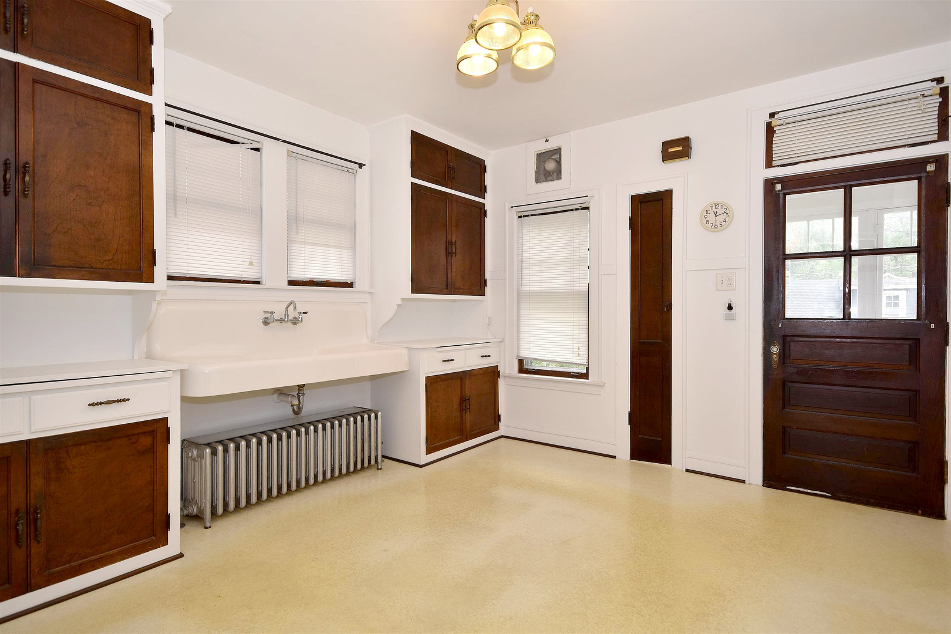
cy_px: 317
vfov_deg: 63.2
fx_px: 515
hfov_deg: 85.4
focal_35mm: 20
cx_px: 476
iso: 200
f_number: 8
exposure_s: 1/30
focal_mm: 13
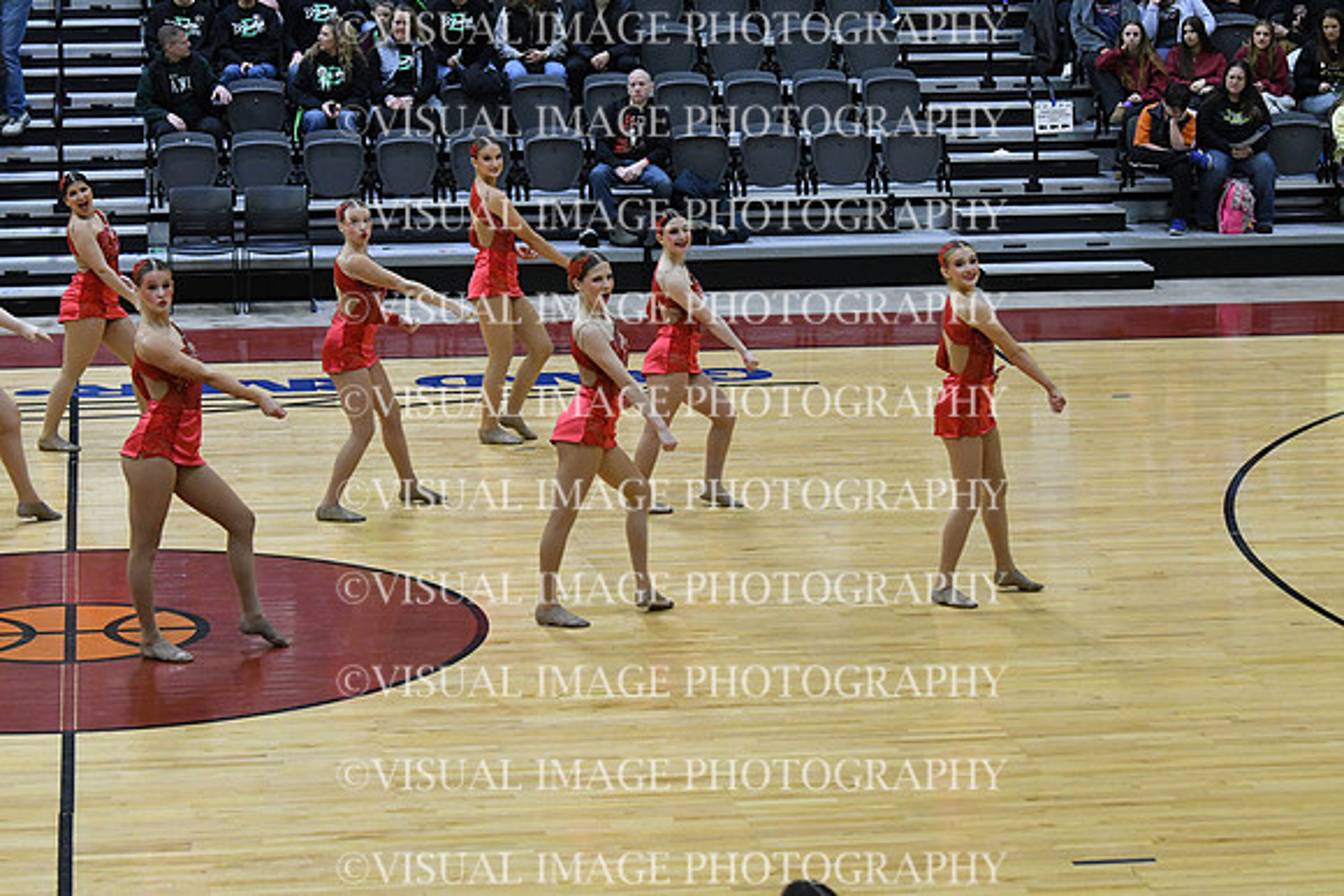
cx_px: 672
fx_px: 3921
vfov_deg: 13.0
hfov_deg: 19.5
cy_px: 448
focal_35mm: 105
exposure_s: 1/500
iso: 5000
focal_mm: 70
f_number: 4
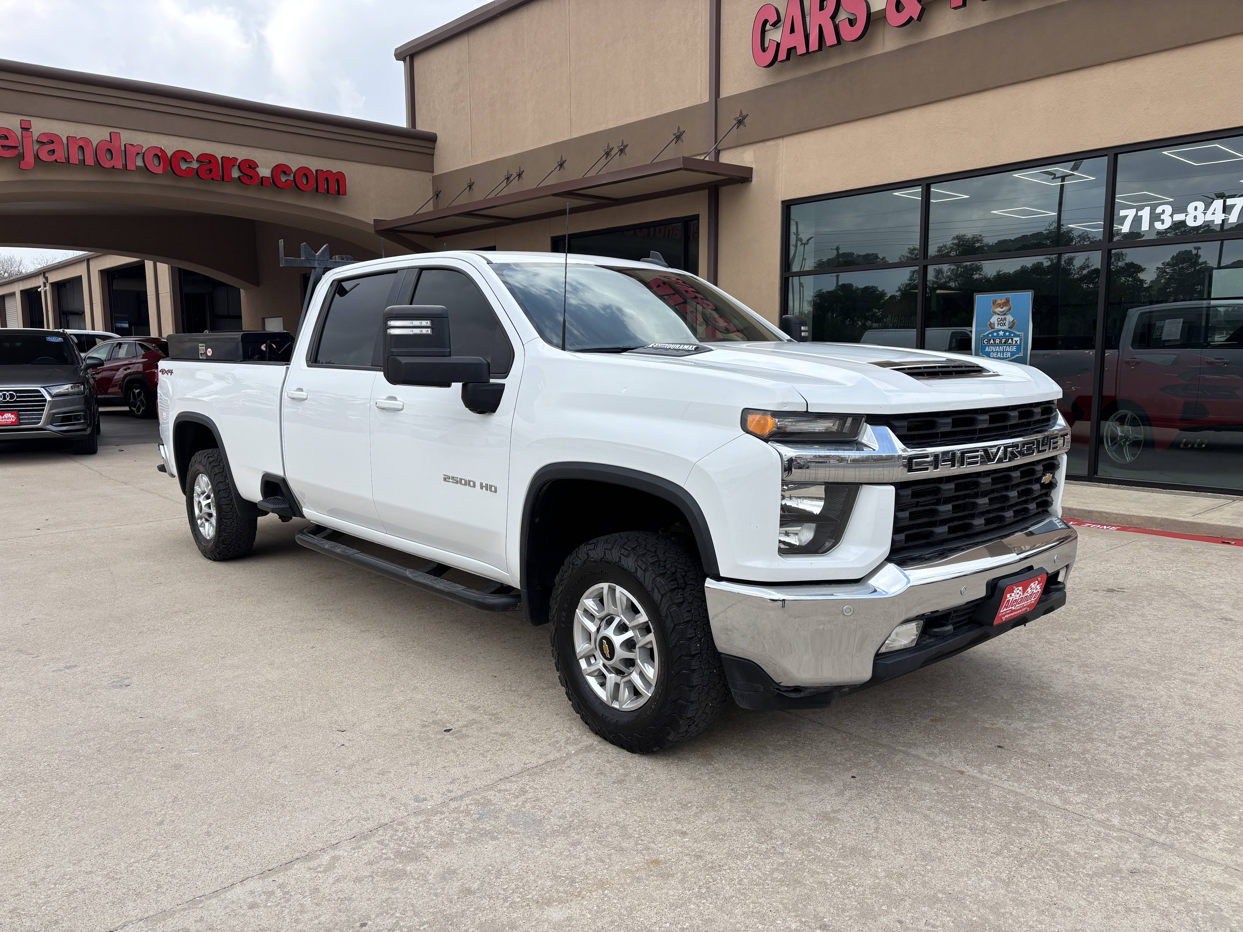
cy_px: 466
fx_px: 934
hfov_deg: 67.3
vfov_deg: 53.1
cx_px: 622
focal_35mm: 26
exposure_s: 1/1751
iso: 50
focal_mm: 5.96
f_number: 1.6
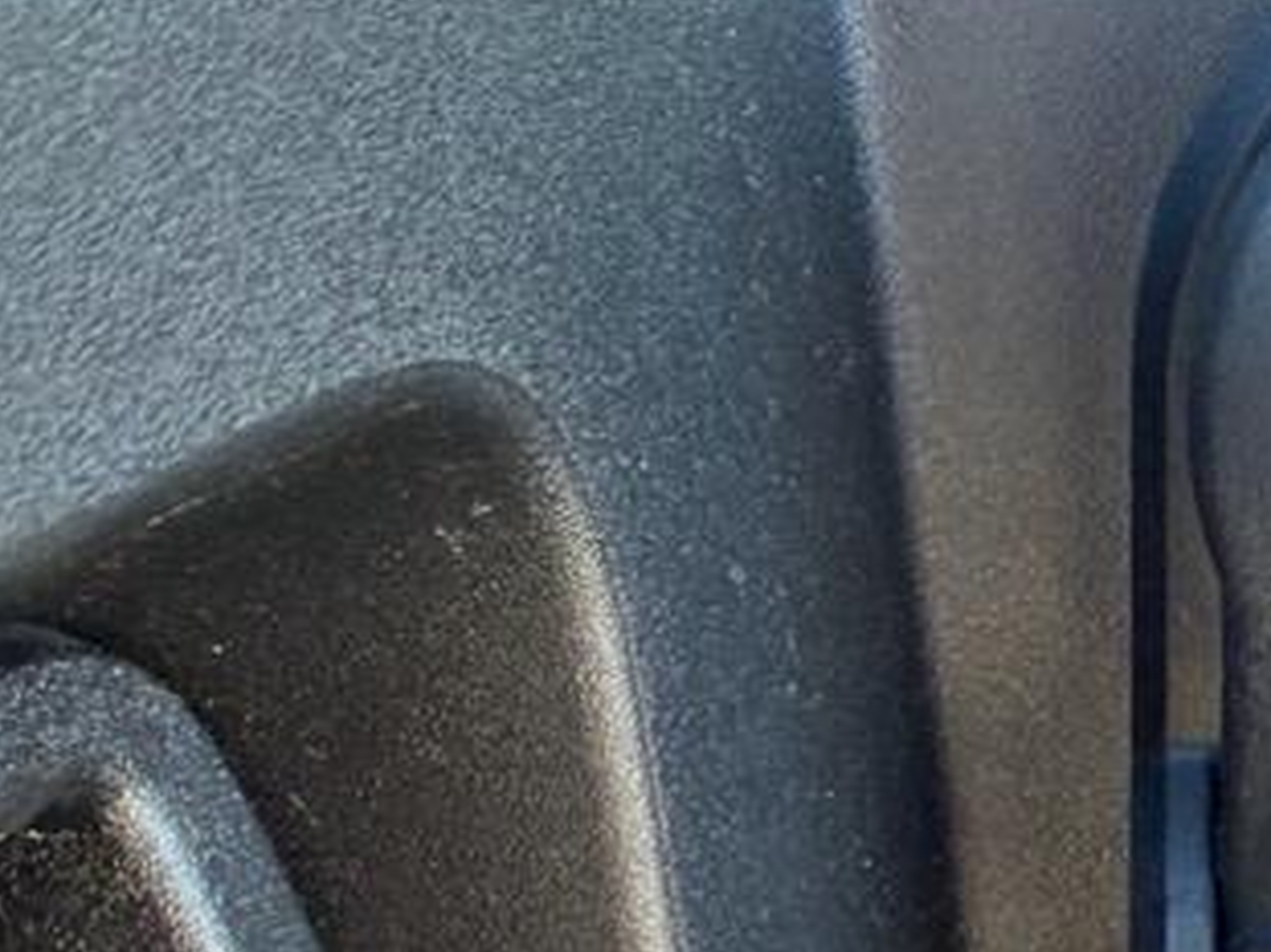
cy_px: 731
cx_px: 1684
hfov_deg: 22.0
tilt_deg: -20.9
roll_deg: +2.0
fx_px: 2900
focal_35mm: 79
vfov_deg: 18.5
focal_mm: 2.22
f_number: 2.2
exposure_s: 1/121
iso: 100
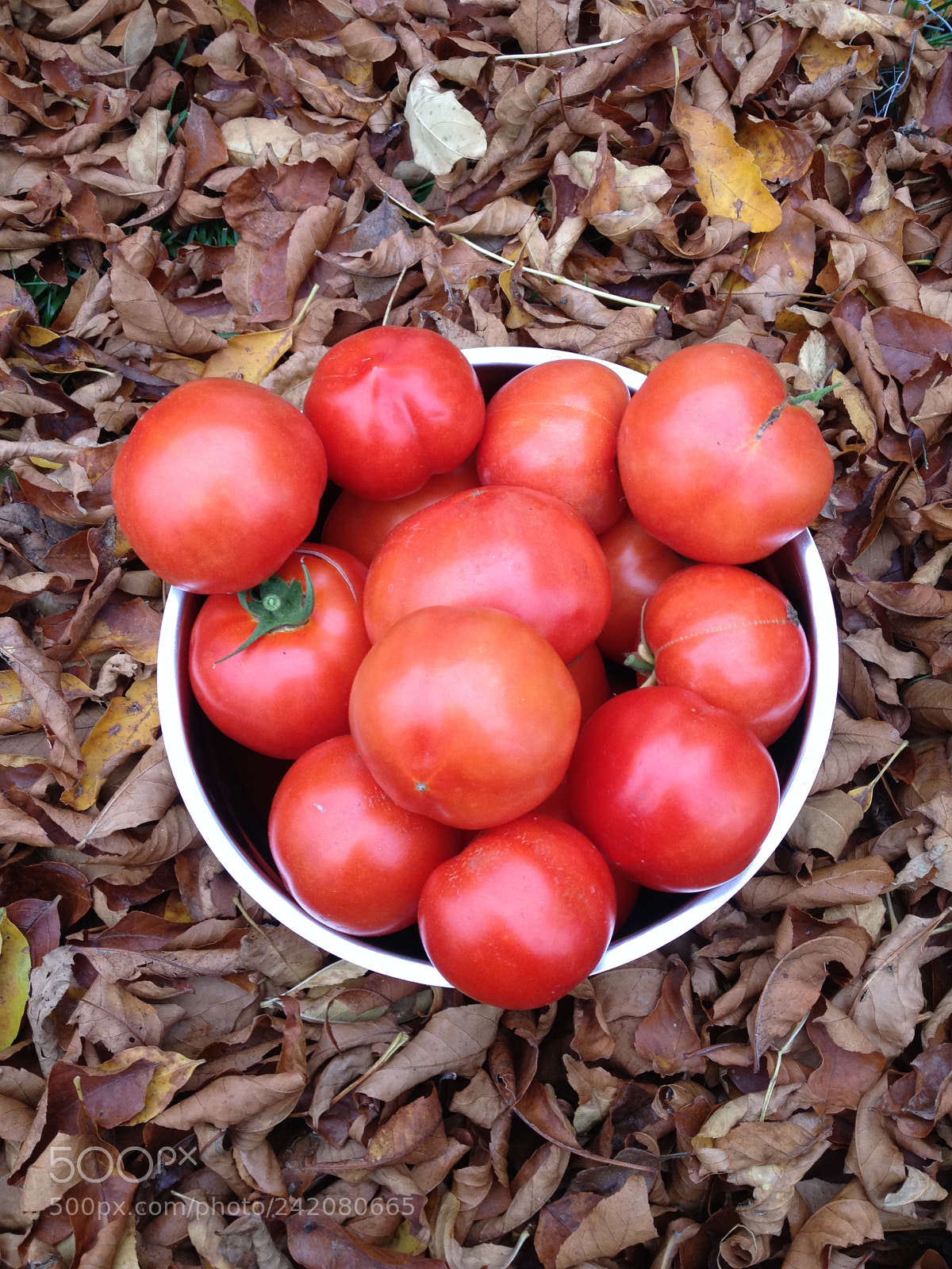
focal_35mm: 35
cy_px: 634
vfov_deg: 52.6
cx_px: 476
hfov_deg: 40.7
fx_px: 1283
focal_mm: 4.28
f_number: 2.4
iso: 100
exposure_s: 1/120
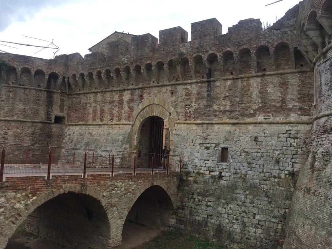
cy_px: 124
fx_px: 278
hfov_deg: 61.7
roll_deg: -2.0
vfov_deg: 48.2
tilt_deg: +2.4
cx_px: 166
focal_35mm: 29
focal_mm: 4.15
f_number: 2.2
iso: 32
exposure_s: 1/423
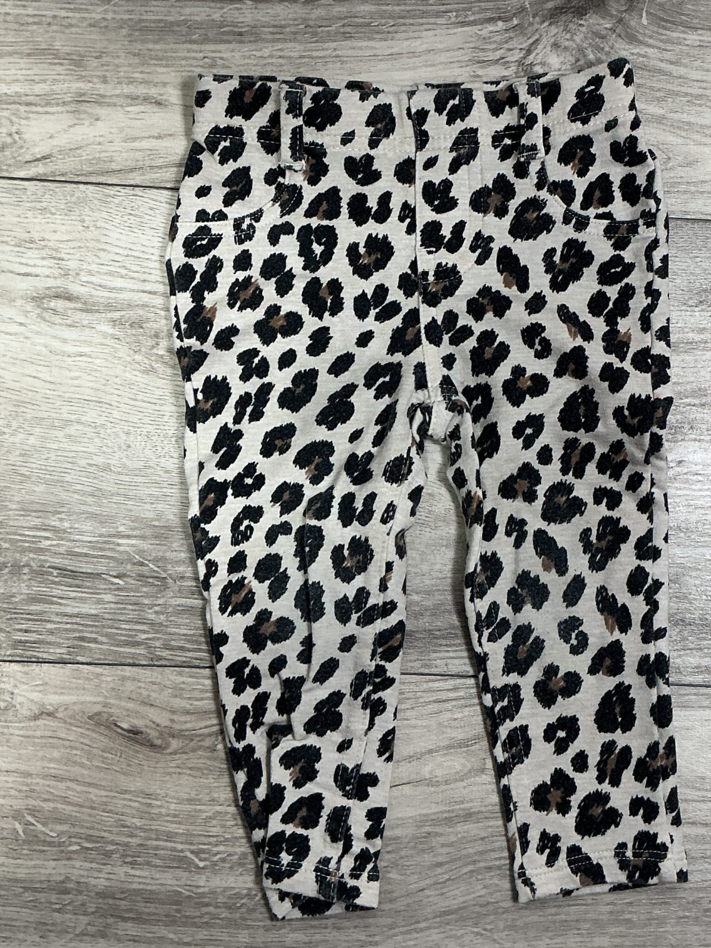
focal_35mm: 49
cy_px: 365
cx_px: 490
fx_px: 1342
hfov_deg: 29.4
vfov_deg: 38.7
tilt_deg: -83.8
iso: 50
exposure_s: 1/50
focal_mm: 3
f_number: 1.8
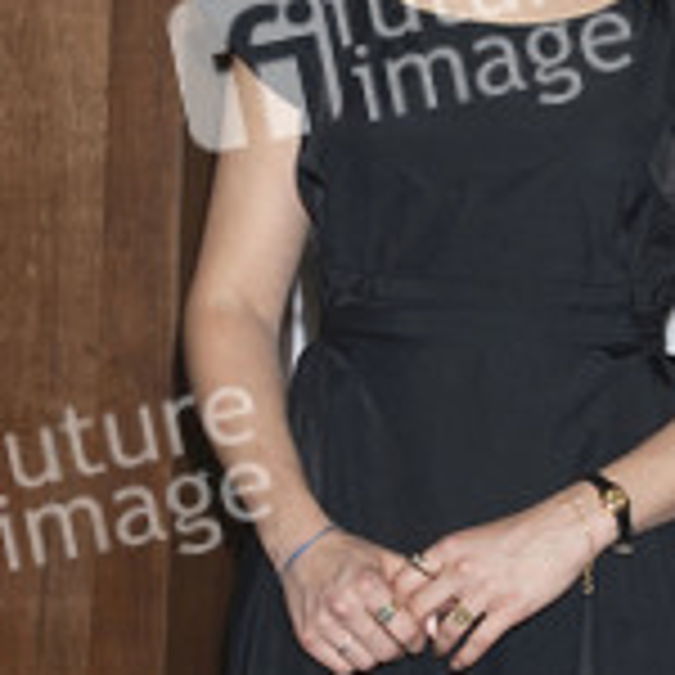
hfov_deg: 24.3
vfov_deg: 24.6
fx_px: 1544
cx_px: 531
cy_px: 270
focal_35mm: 70
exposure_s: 1/200
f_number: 6.3
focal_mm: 31
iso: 640
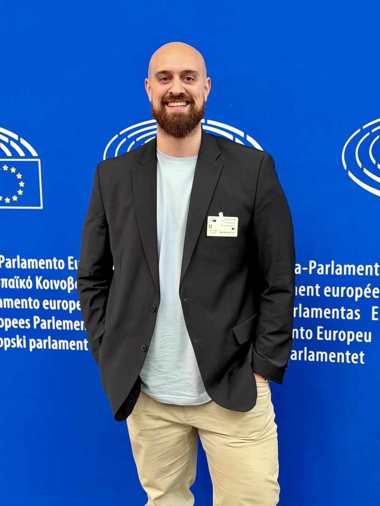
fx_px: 703
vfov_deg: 39.7
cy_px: 253
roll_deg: -0.5
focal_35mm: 48
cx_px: 190
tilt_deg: -7.0
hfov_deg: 30.3
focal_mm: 6.76
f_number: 1.78
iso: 64
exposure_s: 1/121
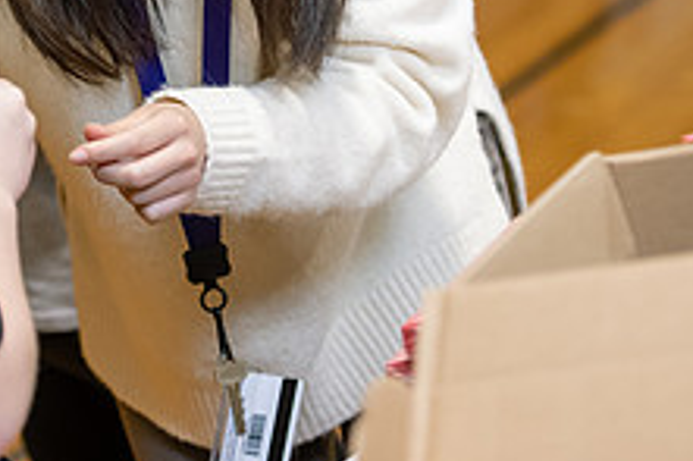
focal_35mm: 205
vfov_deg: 6.6
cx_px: -3
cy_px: -114
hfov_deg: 10.0
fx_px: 3943
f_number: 3.2
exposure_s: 1/160
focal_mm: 78
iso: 1250
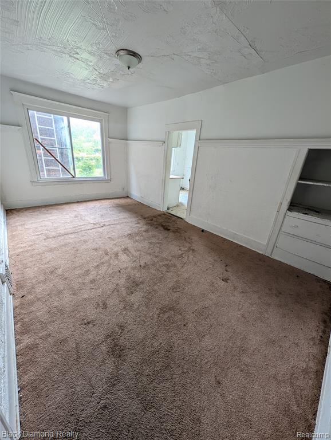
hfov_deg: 94.6
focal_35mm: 12
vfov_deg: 110.5
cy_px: 220
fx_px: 153
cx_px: 166
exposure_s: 1/63.4
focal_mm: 2.02
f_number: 1.7
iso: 99
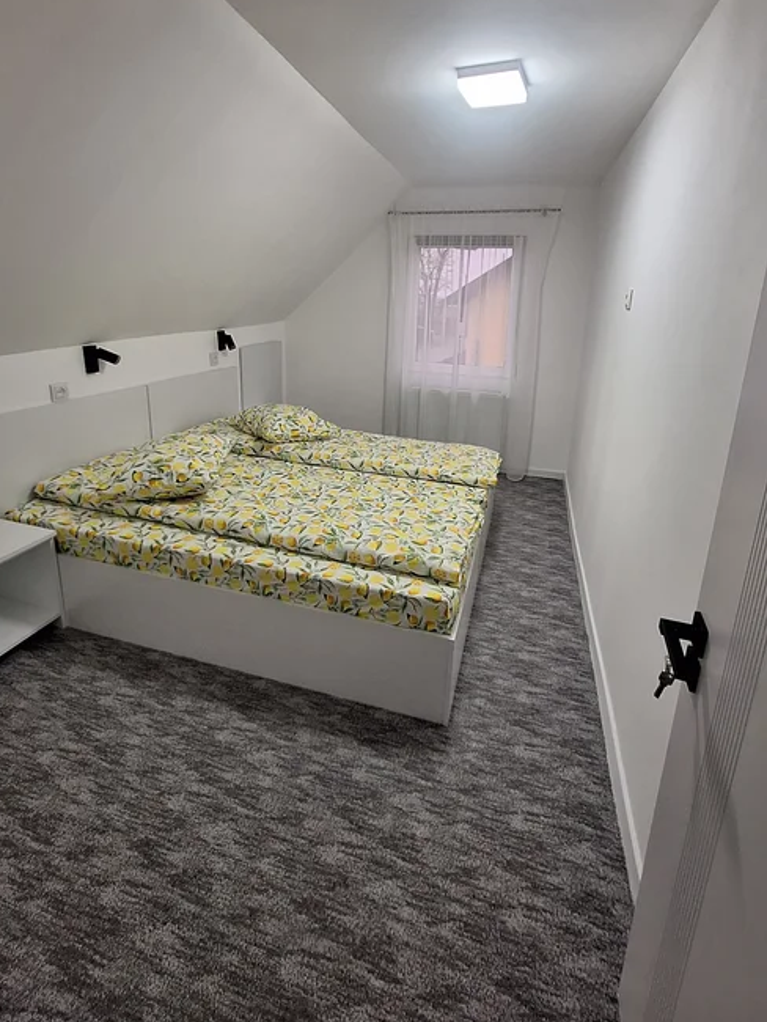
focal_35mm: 16
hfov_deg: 78.1
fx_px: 472
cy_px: 406
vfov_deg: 93.2
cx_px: 384
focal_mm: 1.74
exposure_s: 1/50
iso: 125
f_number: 2.2
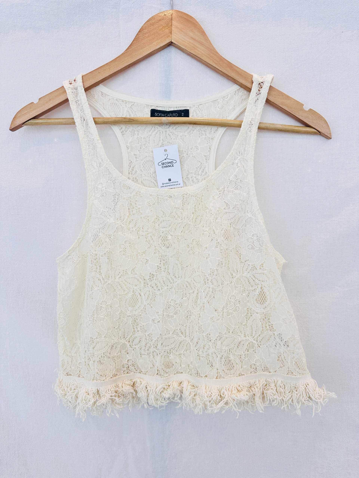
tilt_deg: -1.0
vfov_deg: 71.6
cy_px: 239
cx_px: 180
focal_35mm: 24
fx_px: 332
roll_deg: -0.3
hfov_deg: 56.8
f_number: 1.78
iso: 64
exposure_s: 1/100
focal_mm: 6.86
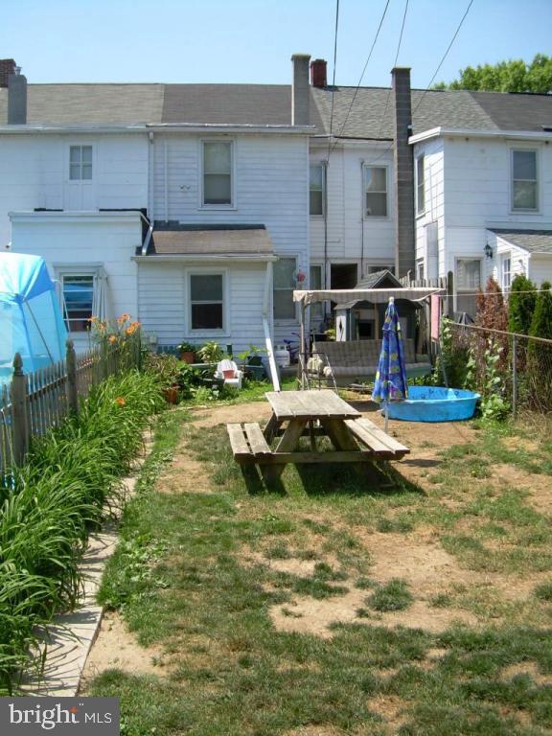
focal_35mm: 38
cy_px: 368
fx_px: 808
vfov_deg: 49.0
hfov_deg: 37.7
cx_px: 276
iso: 50
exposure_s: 1/648
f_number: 2.8
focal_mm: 6.3
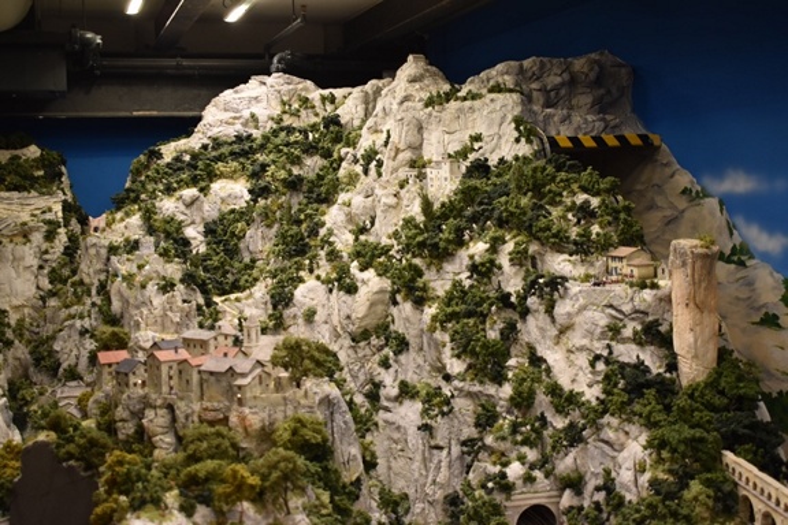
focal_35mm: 45
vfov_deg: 29.9
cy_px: 262
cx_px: 394
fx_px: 985
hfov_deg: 43.6
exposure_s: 1/60
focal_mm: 30
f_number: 4.2
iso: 450
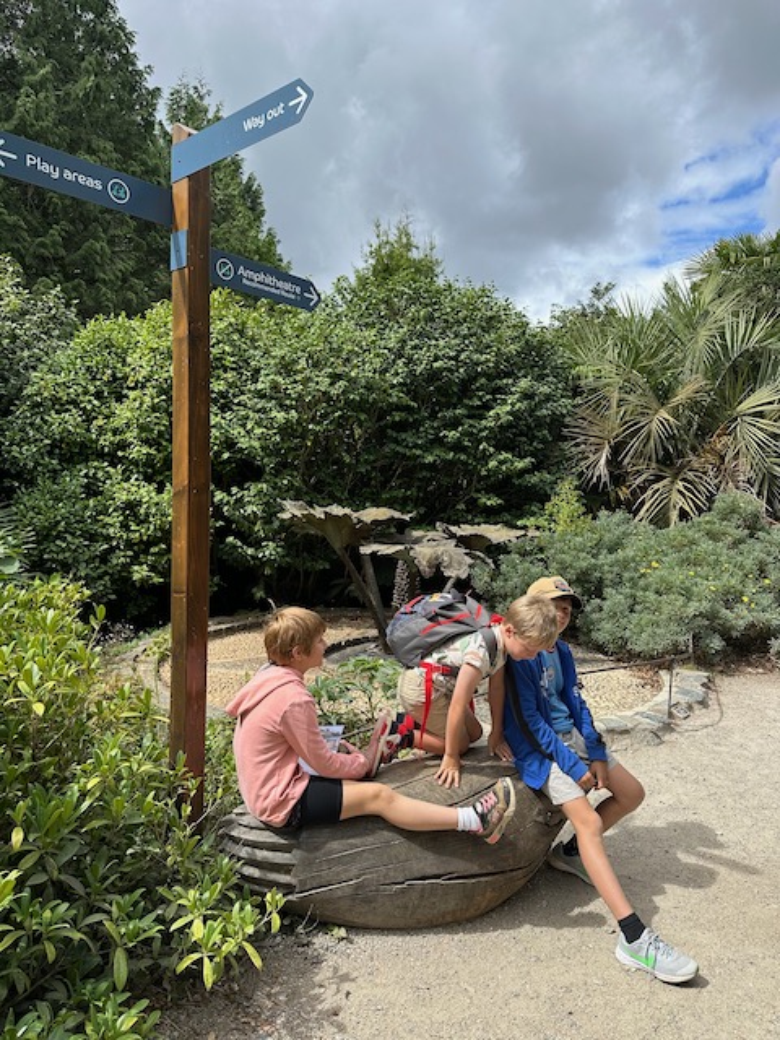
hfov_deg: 56.8
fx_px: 721
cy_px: 520
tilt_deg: -1.1
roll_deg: -3.5
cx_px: 390
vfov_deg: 71.6
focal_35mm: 24
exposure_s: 1/2469
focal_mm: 6.86
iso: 80
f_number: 1.78
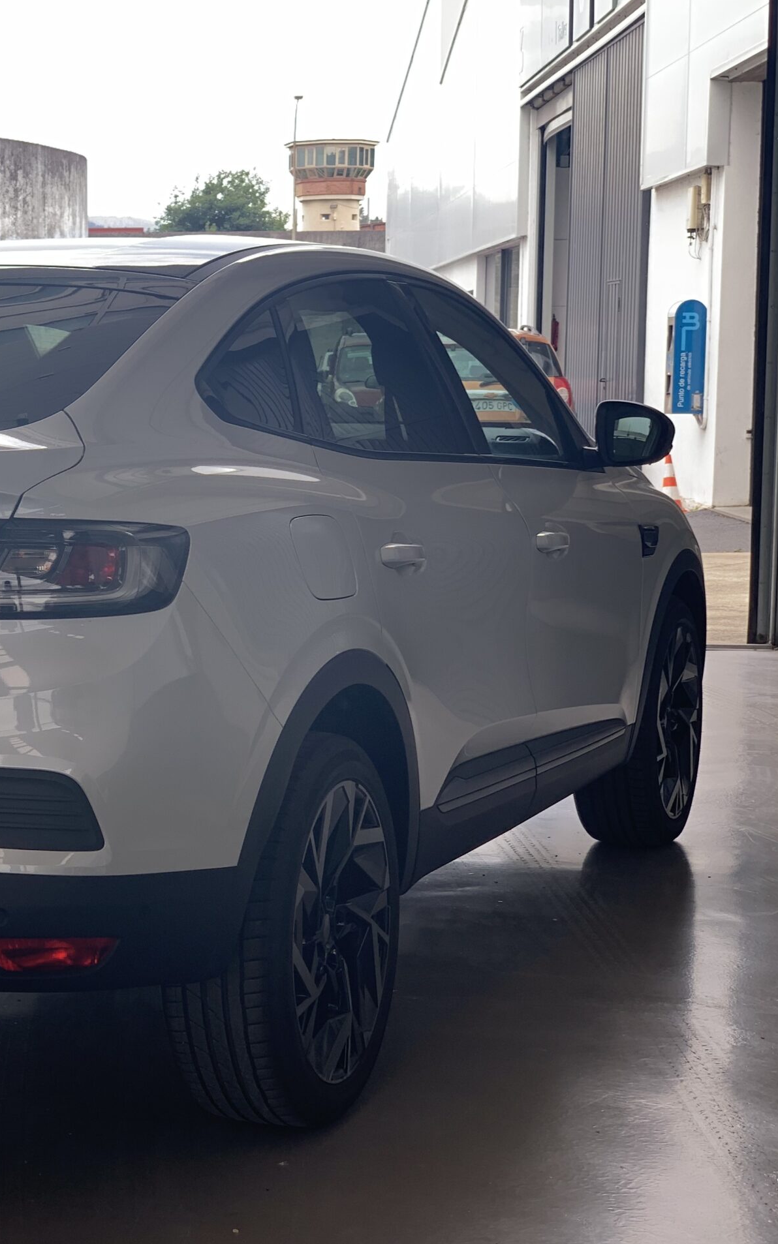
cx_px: -8
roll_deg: -0.1
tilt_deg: -5.1
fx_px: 2510
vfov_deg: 27.8
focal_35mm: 74
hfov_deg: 17.2
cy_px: 622
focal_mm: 6
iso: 16
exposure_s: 1/73
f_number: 2.4
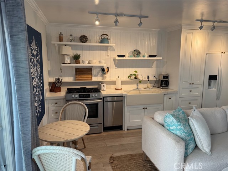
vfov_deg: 56.8
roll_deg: +0.4
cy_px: 86
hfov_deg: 71.6
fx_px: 158
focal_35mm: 24
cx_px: 114
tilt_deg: -8.7
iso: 125
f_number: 1.78
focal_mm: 6.76
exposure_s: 1/120
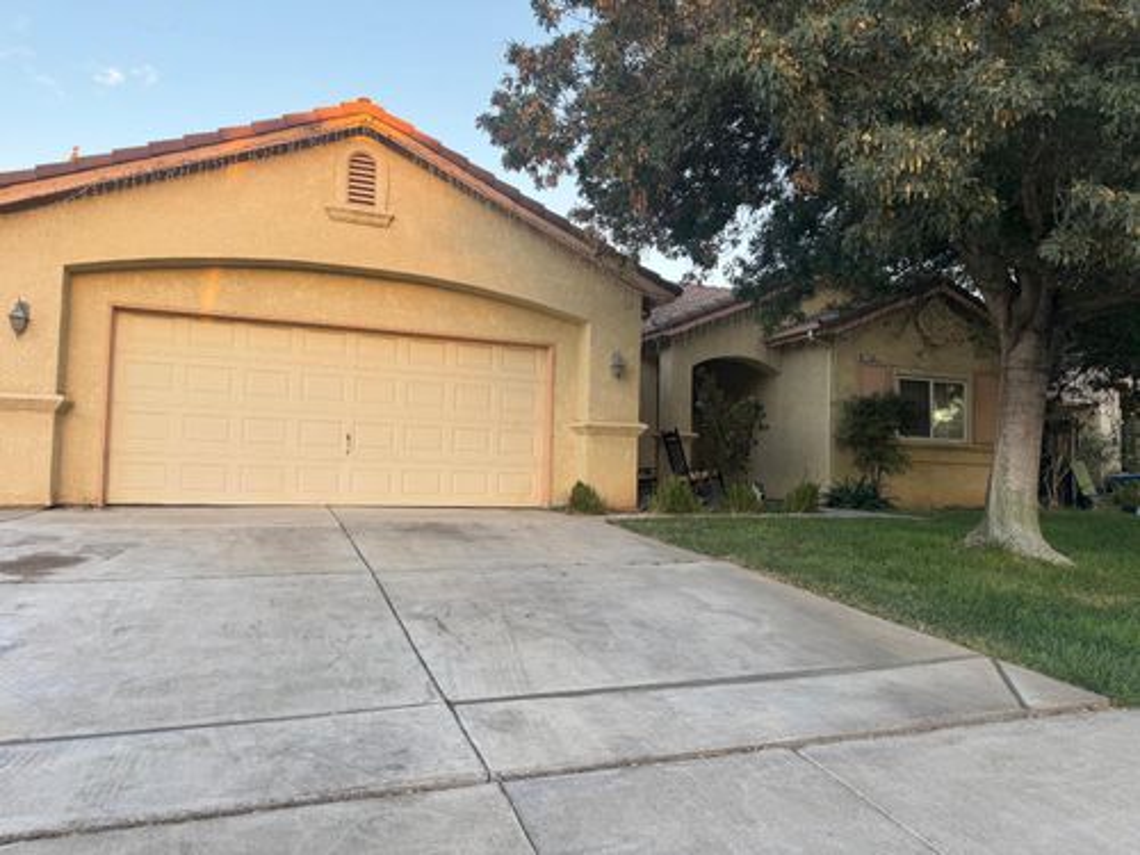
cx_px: 570
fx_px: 790
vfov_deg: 56.8
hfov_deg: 71.6
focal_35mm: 24
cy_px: 428
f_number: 1.78
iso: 64
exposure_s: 1/176
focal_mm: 6.76
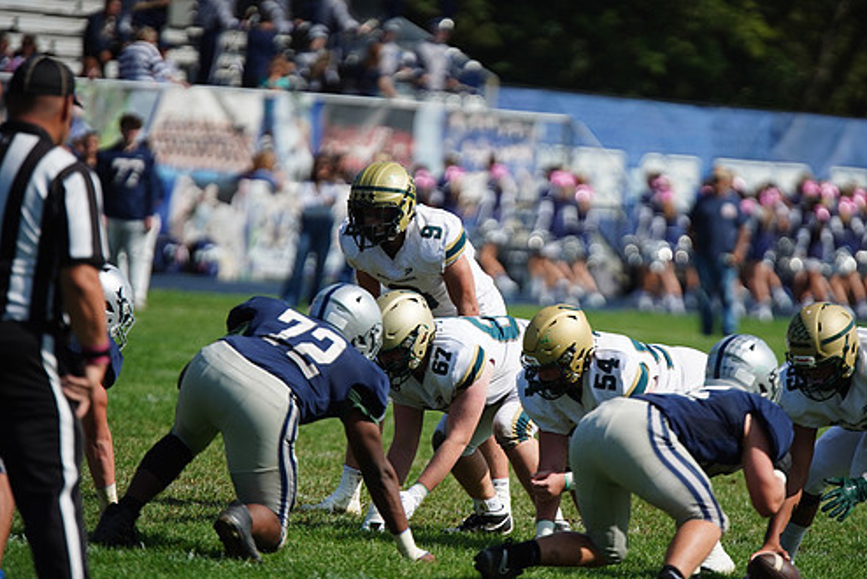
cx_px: 504
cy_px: 255
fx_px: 8482
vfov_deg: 3.9
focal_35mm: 352
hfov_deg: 5.9
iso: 400
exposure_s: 1/8000
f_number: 2.8
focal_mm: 300
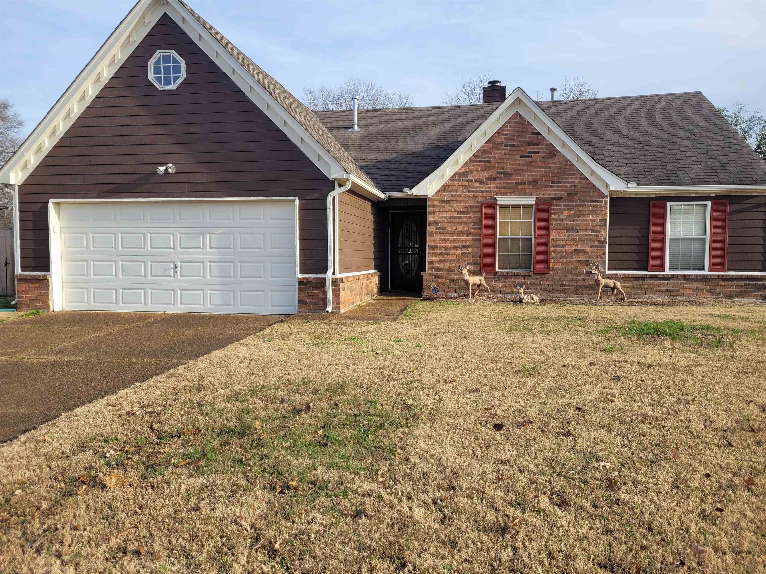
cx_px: 383
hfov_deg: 67.3
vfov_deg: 53.1
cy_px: 287
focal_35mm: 26
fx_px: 575
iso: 40
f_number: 1.8
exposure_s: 1/1093
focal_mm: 5.4
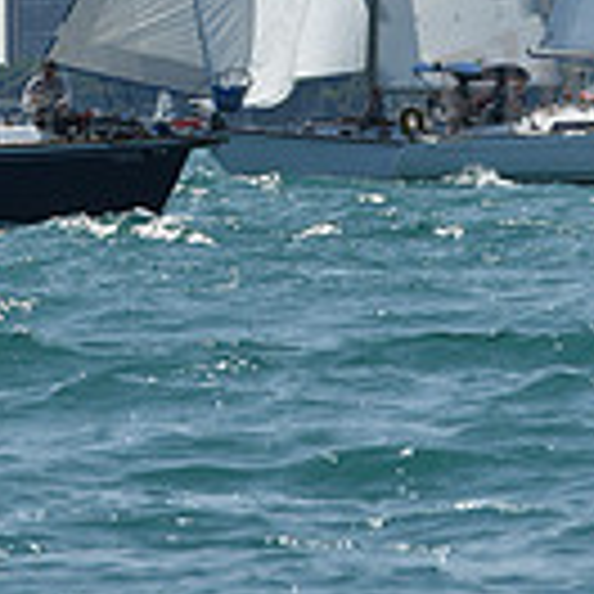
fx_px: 11590
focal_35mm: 597
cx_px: 200
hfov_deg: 2.9
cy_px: -598
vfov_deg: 2.9
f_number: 9
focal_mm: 160
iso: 250
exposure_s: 1/1250
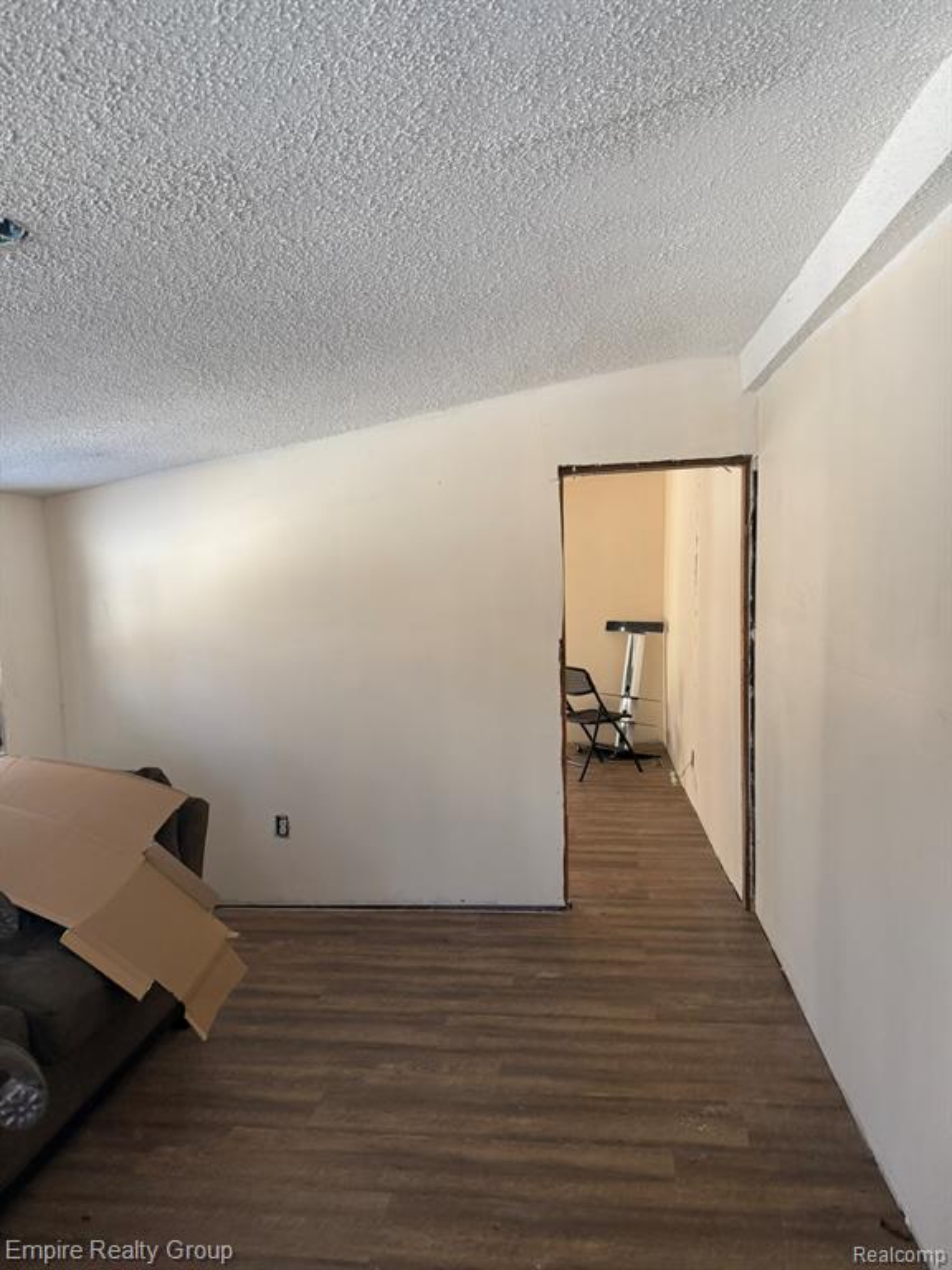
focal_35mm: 24
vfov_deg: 71.6
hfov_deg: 56.8
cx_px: 476
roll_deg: +3.0
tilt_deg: -2.4
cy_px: 635
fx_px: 880
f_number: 1.78
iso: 200
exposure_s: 1/158
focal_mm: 6.76
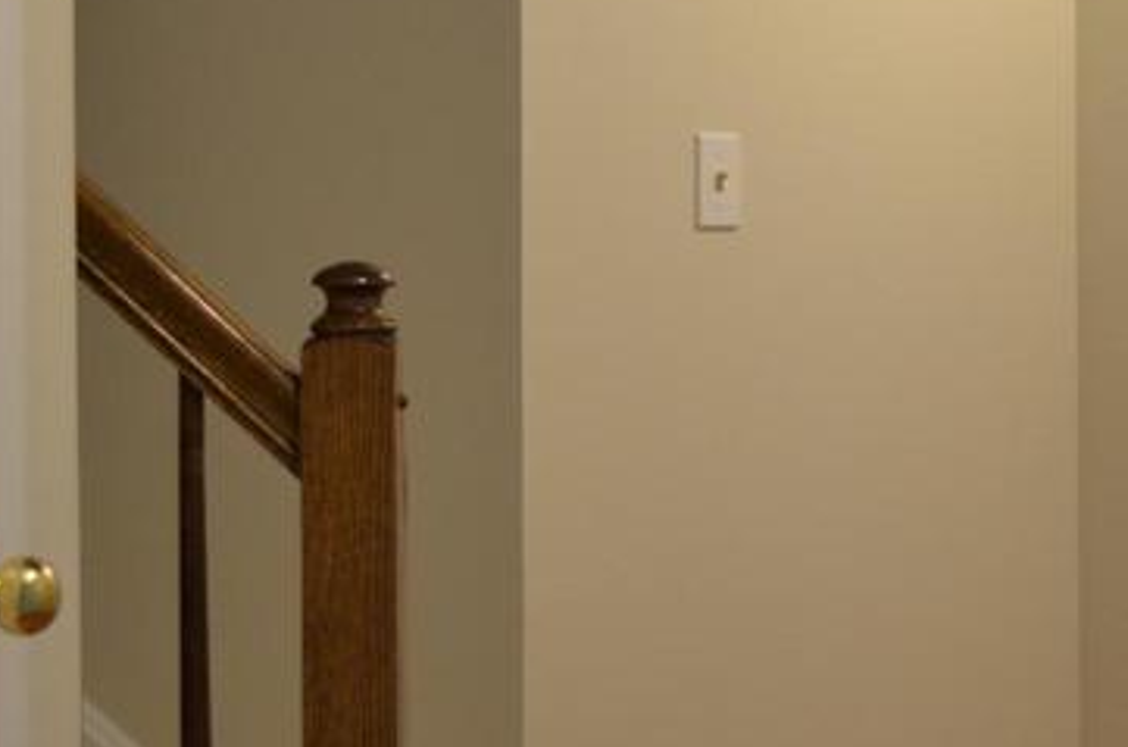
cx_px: 1153
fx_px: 3189
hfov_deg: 19.4
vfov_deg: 13.4
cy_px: 313
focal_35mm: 102
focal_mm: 24
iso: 640
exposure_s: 1/60
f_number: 4
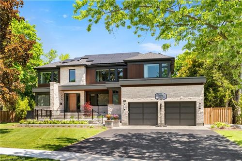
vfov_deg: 42.3
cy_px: 80
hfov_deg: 60.3
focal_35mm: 31
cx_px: 121
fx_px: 208
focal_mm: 31
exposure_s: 1/20
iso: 320
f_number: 18
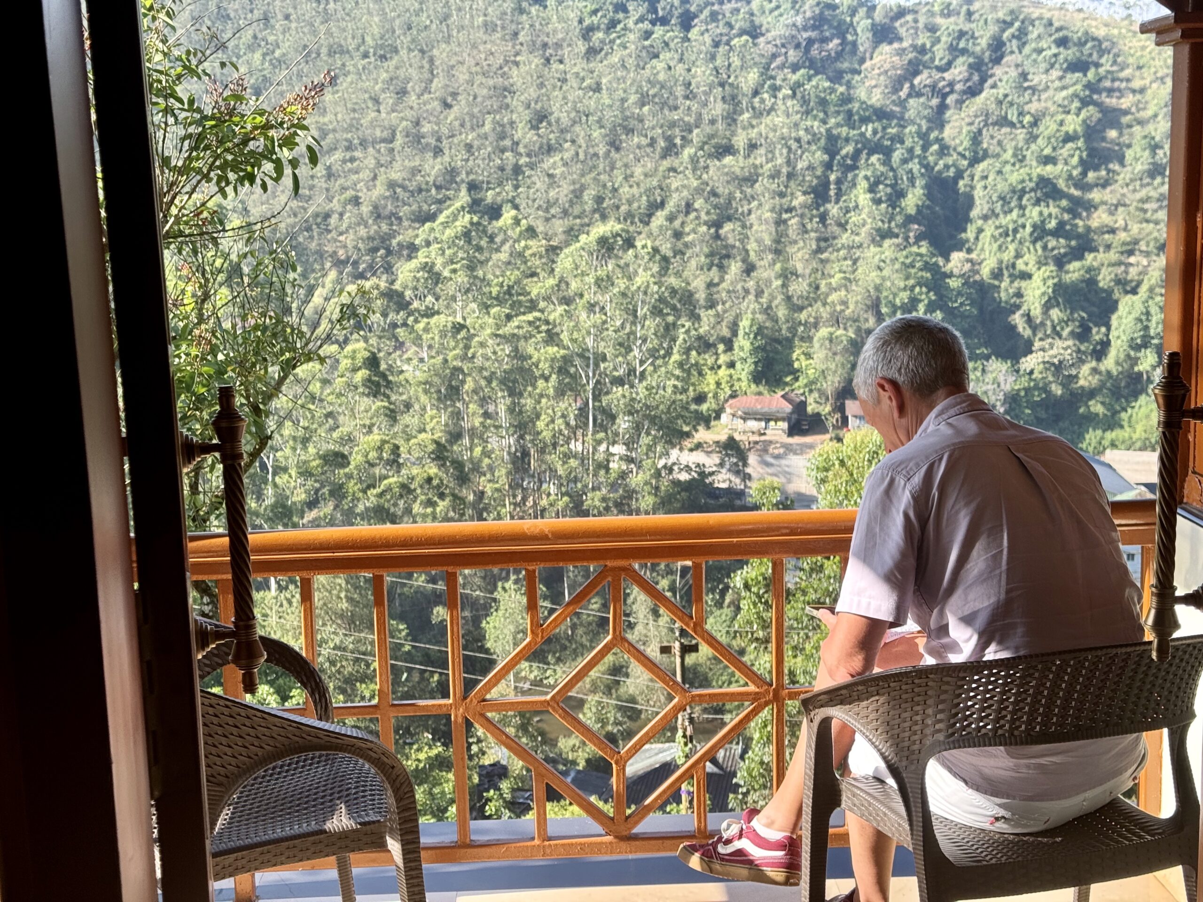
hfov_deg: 39.7
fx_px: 1668
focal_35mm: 48
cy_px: 451
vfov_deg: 30.3
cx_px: 602
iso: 64
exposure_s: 1/843
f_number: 1.78
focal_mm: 6.76
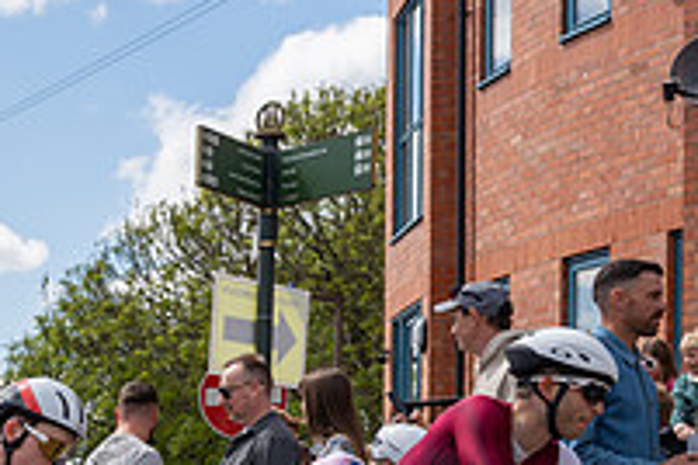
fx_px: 2074
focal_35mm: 107
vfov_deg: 12.6
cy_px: 522
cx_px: -174
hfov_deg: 18.0
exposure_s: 1/1000
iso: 160
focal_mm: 37
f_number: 5
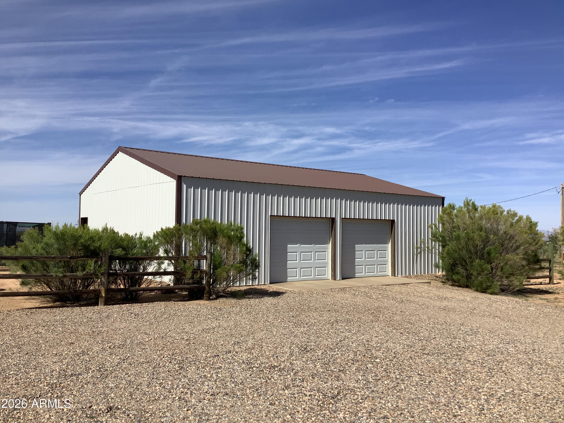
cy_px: 212
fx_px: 505
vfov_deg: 45.4
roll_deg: -0.5
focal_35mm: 31
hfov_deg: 58.4
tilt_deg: +0.5
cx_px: 282
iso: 25
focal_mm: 3.3
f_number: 2.4
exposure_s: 1/2262
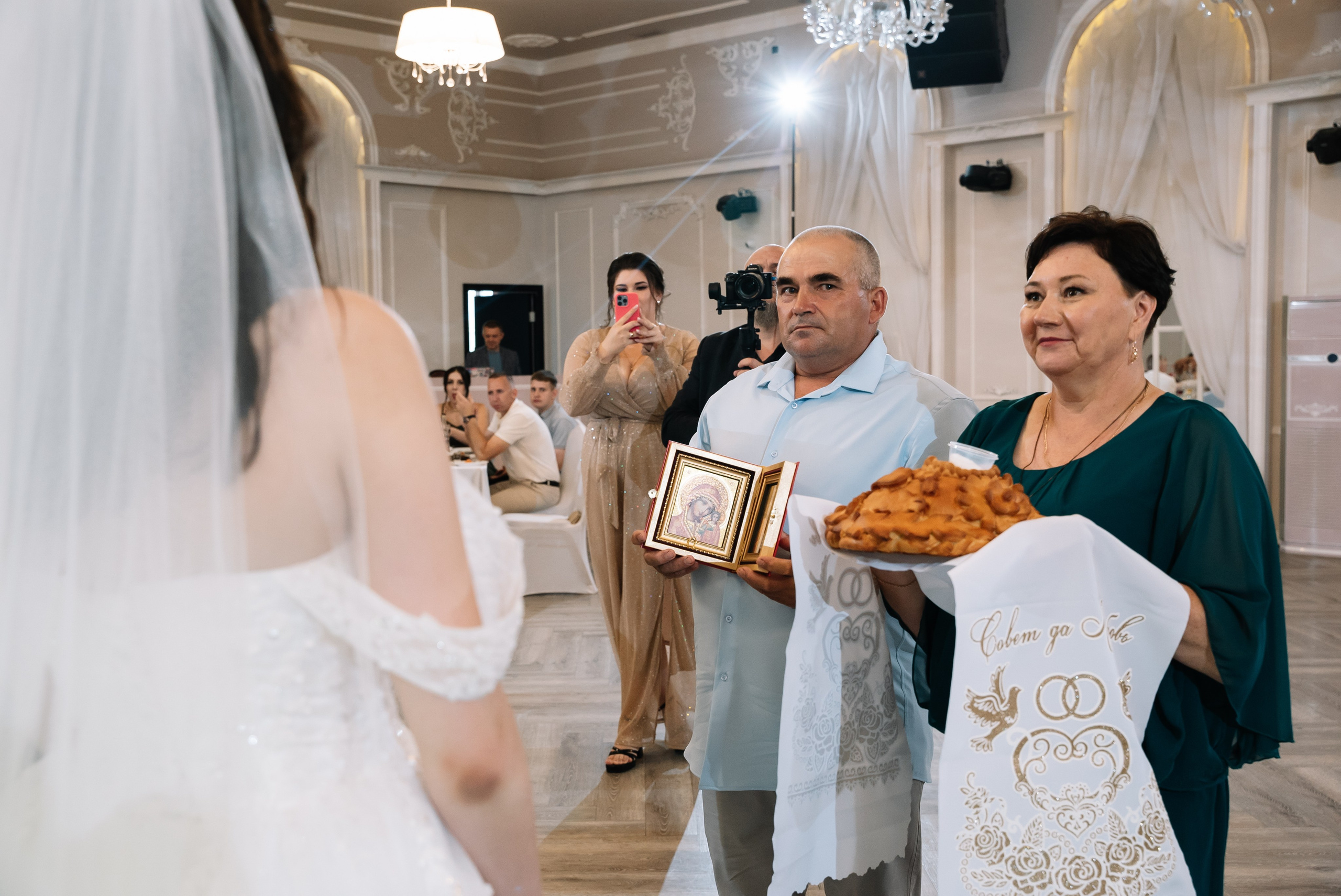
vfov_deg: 33.7
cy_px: 448
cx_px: 670
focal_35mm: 40
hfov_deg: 48.8
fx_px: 1480
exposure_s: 1/125
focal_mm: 39.7
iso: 2000
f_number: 5
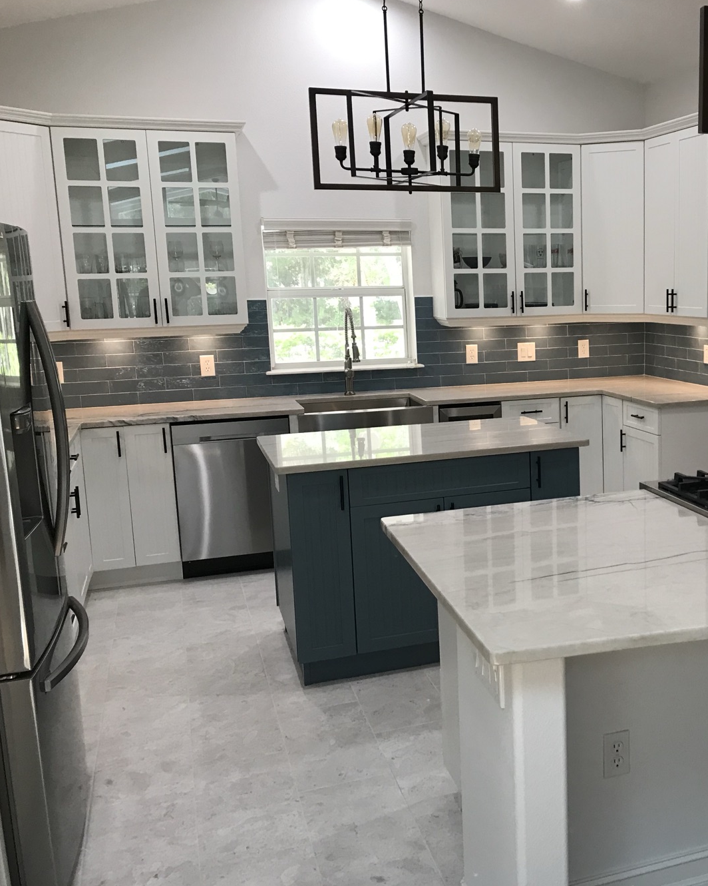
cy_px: 440
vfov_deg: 49.1
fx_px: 969
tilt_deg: -9.7
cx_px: 564
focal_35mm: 37
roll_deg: +1.7
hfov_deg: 38.6
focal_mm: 3.99
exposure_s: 1/40
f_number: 1.8
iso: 25
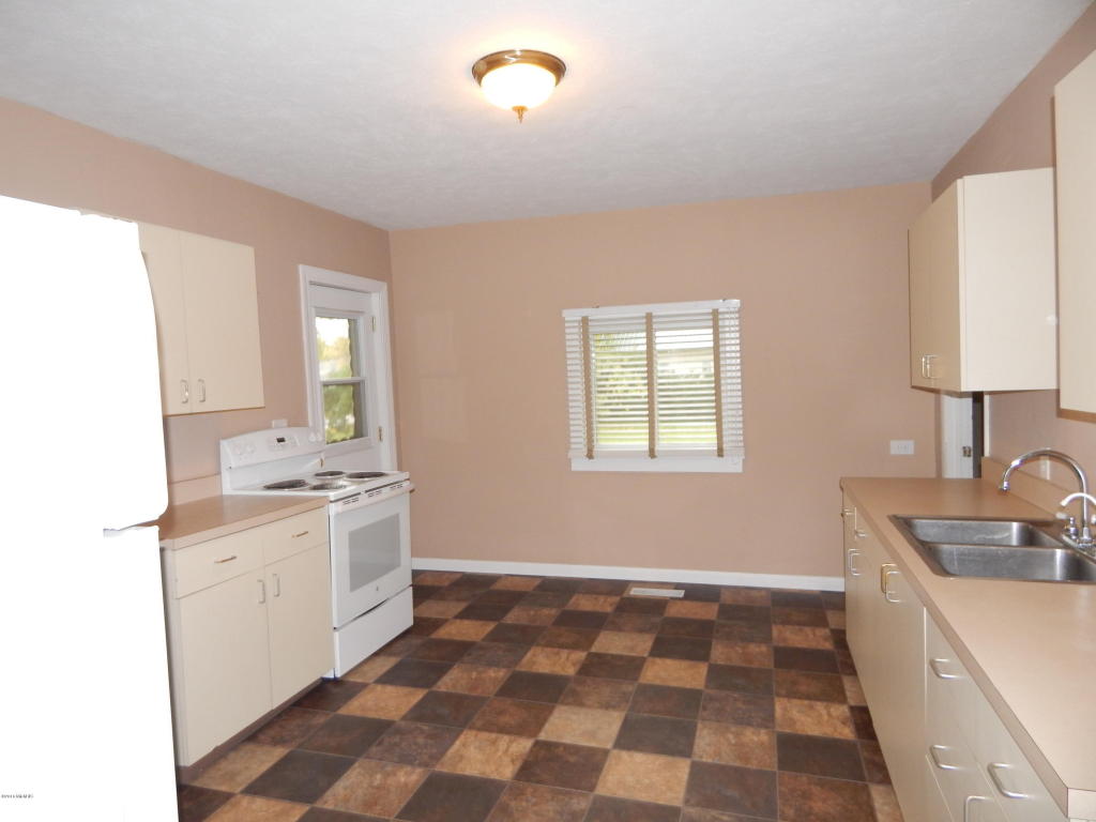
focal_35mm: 22
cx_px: 548
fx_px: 697
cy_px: 411
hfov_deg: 76.4
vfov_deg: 61.1
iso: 200
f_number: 3
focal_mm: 4
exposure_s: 1/30
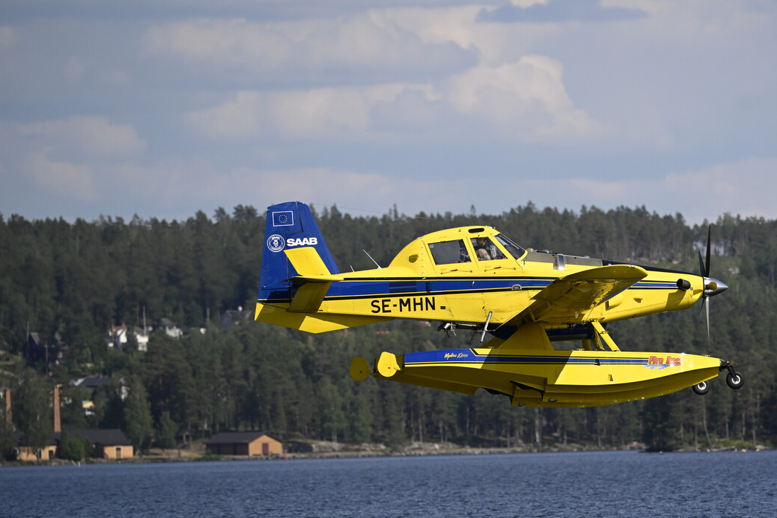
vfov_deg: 3.1
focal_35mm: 444
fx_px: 9584
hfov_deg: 4.6
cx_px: 585
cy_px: 330
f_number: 4
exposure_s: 1/6400
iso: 400
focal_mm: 290
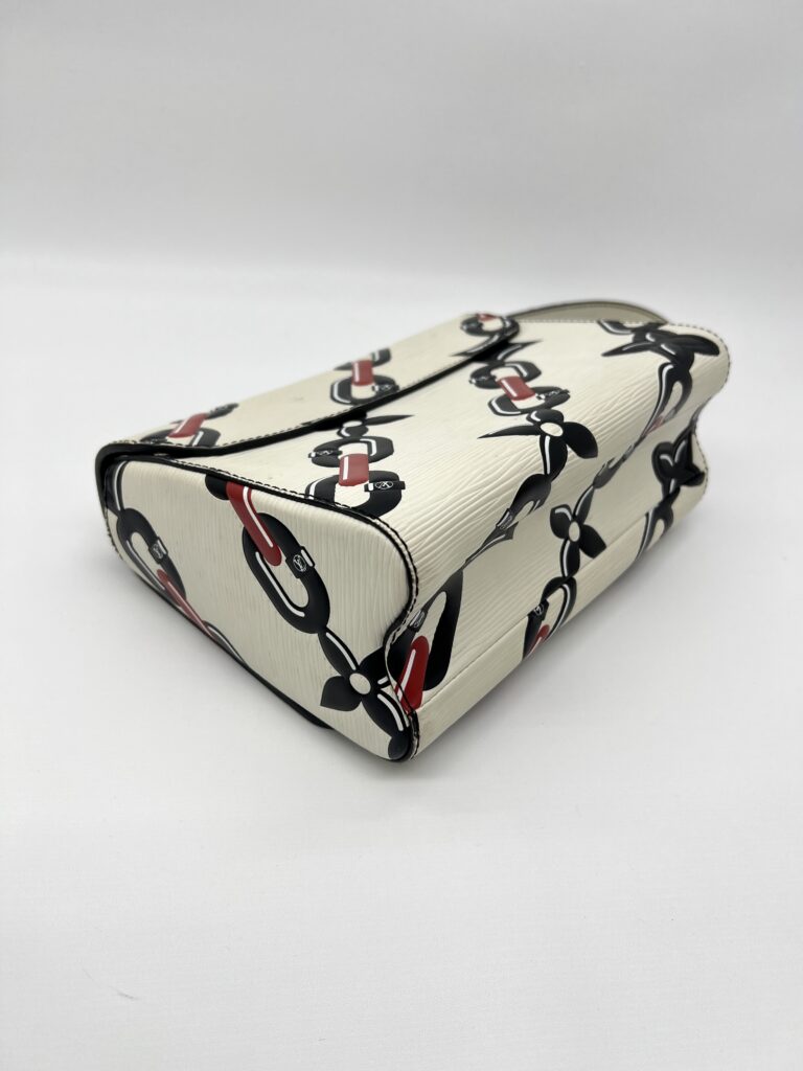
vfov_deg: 67.3
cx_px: 402
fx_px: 804
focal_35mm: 26
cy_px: 536
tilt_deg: -35.8
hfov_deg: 53.1
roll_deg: -8.3
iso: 40
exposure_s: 1/224
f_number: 1.5
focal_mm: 5.7
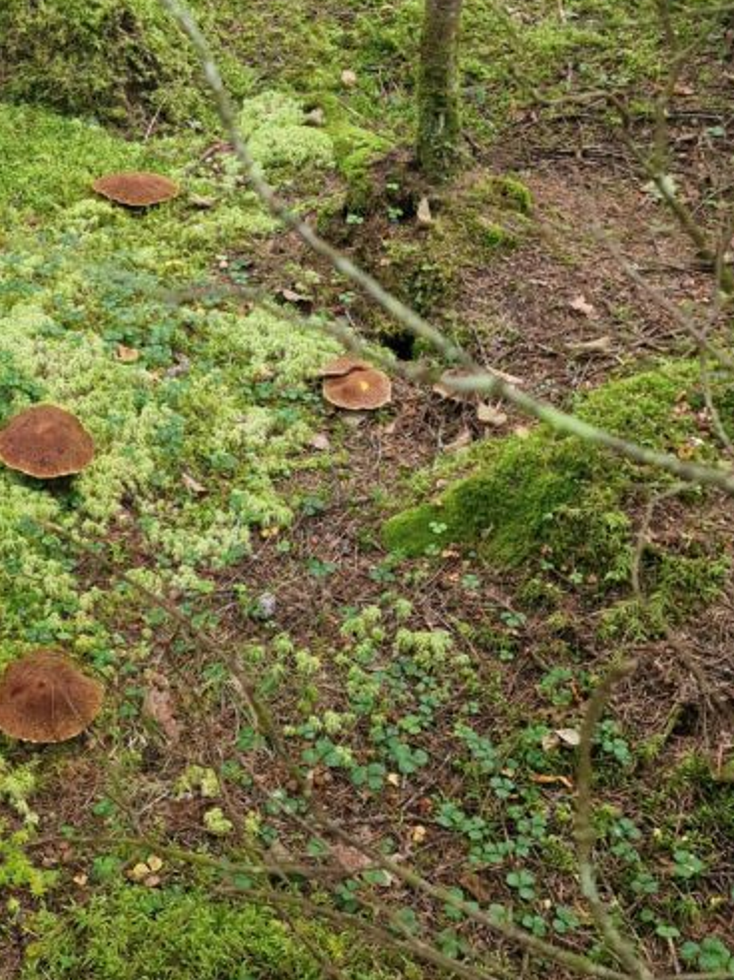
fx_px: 1358
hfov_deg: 29.4
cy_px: 319
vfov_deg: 39.2
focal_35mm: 48
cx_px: 126
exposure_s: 1/100
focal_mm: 6.4
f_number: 1.8
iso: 500
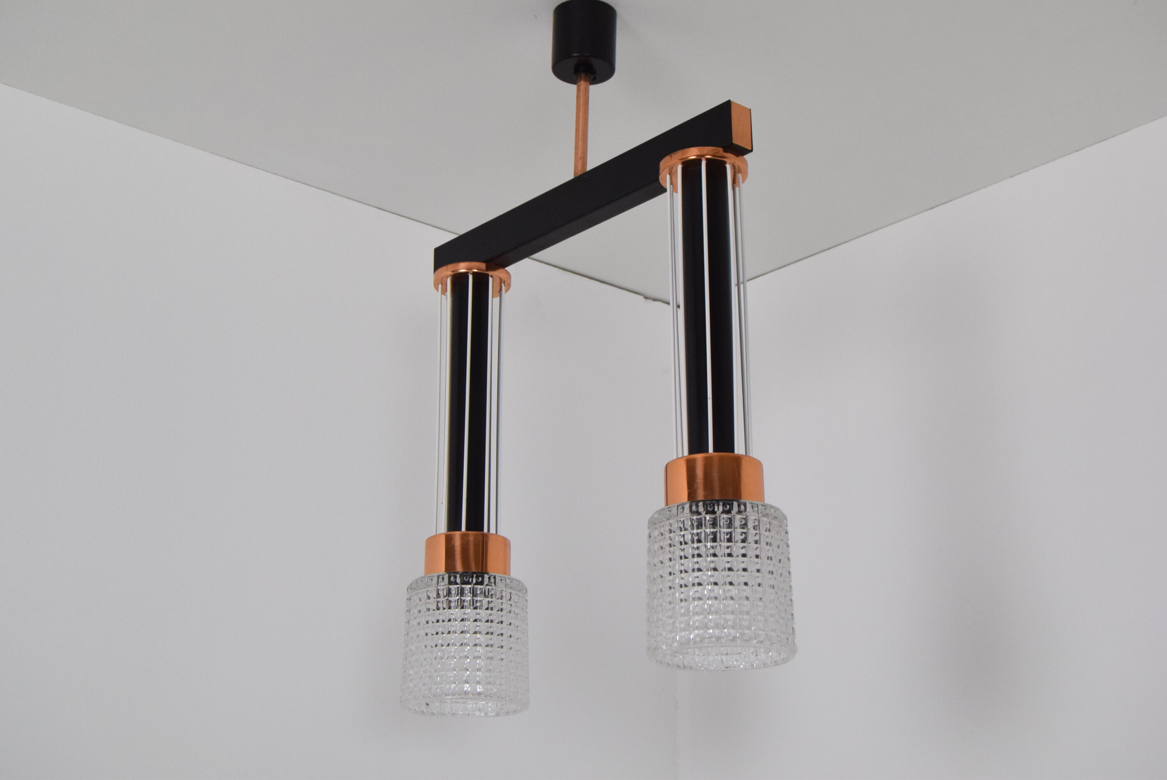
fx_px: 1703
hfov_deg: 37.8
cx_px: 584
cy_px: 390
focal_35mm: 52
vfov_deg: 25.8
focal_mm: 35
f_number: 7.1
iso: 1600
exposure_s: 1/200
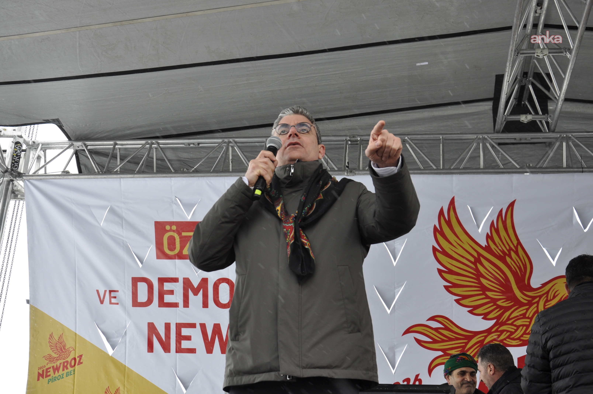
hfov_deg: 37.9
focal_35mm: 52
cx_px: 296
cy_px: 197
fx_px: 864
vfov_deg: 25.7
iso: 200
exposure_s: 1/200
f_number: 7.1
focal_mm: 35
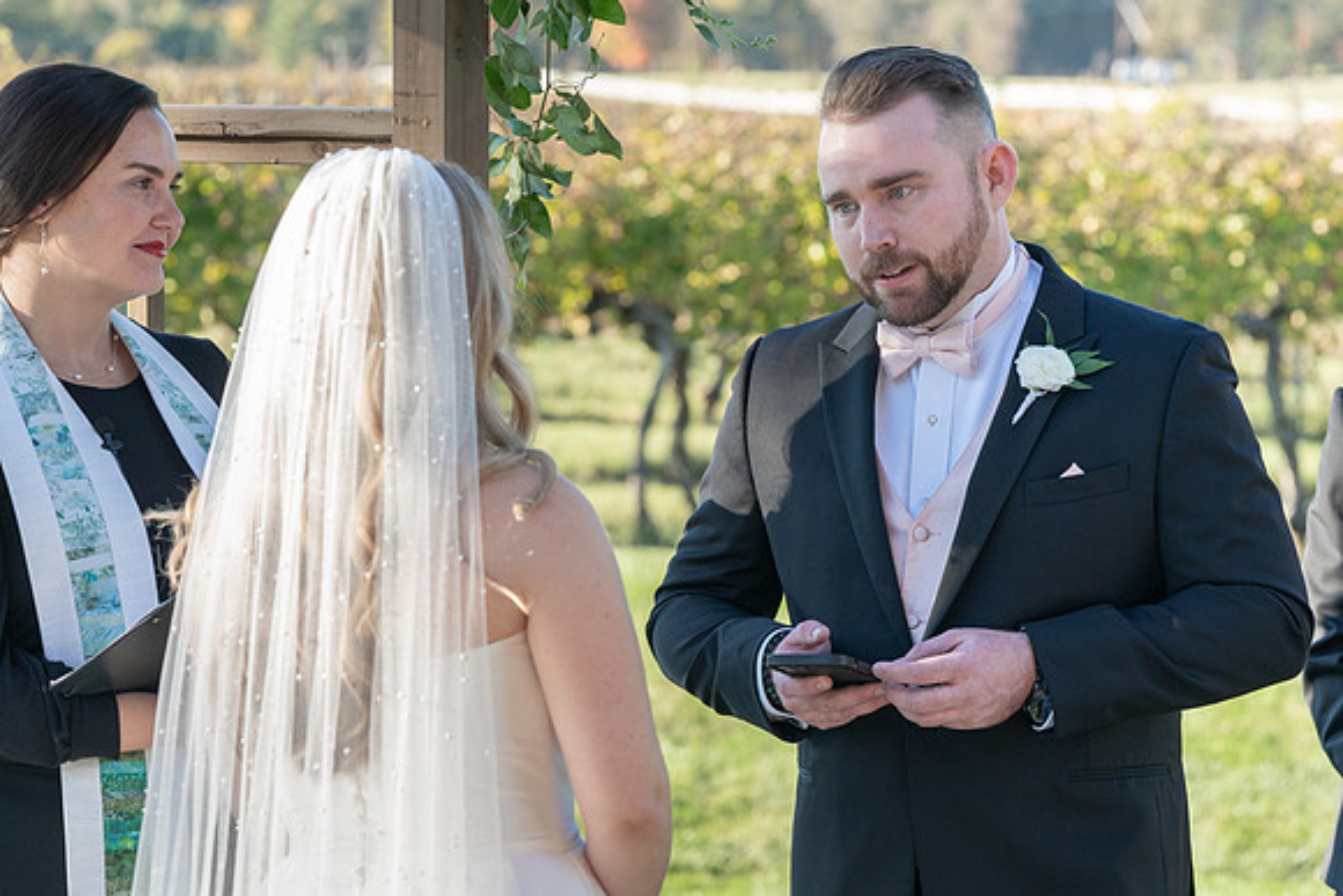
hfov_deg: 14.7
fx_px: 5186
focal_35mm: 139
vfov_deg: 9.9
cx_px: 793
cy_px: 529
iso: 500
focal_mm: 115
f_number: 5.6
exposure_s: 1/320
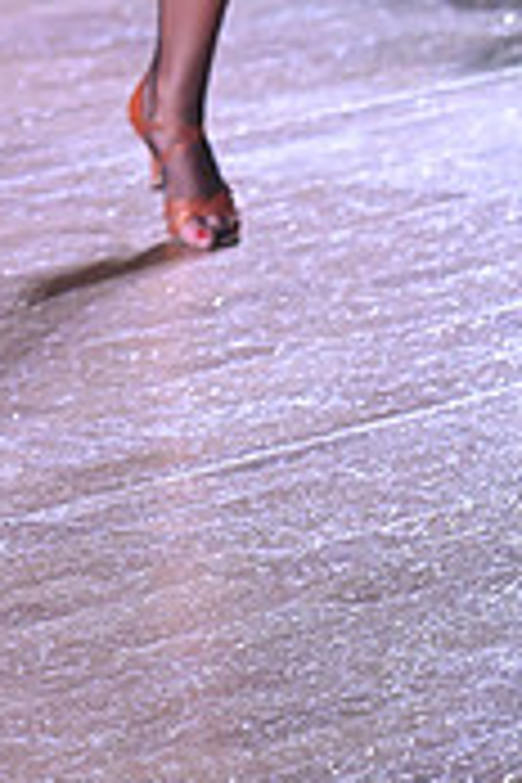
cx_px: -47
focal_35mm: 549
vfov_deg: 3.7
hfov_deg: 2.5
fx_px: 11940
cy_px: -423
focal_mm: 165
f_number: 5
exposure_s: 1/320
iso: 4000
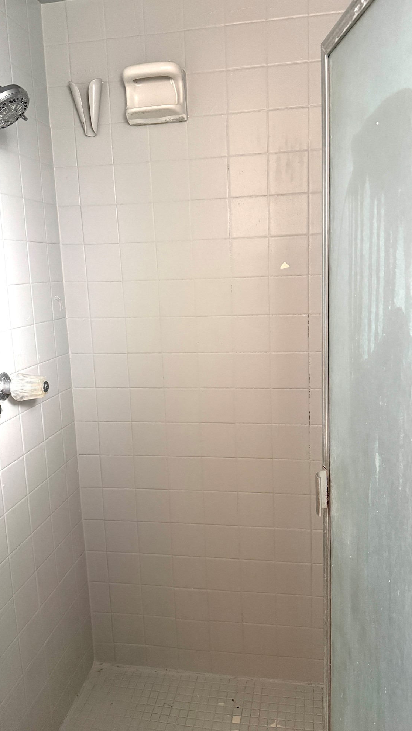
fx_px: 524
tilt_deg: -9.9
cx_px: 220
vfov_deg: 69.8
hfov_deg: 42.9
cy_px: 354
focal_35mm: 27
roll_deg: +1.9
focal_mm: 6.76
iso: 640
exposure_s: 1/40
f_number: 1.78
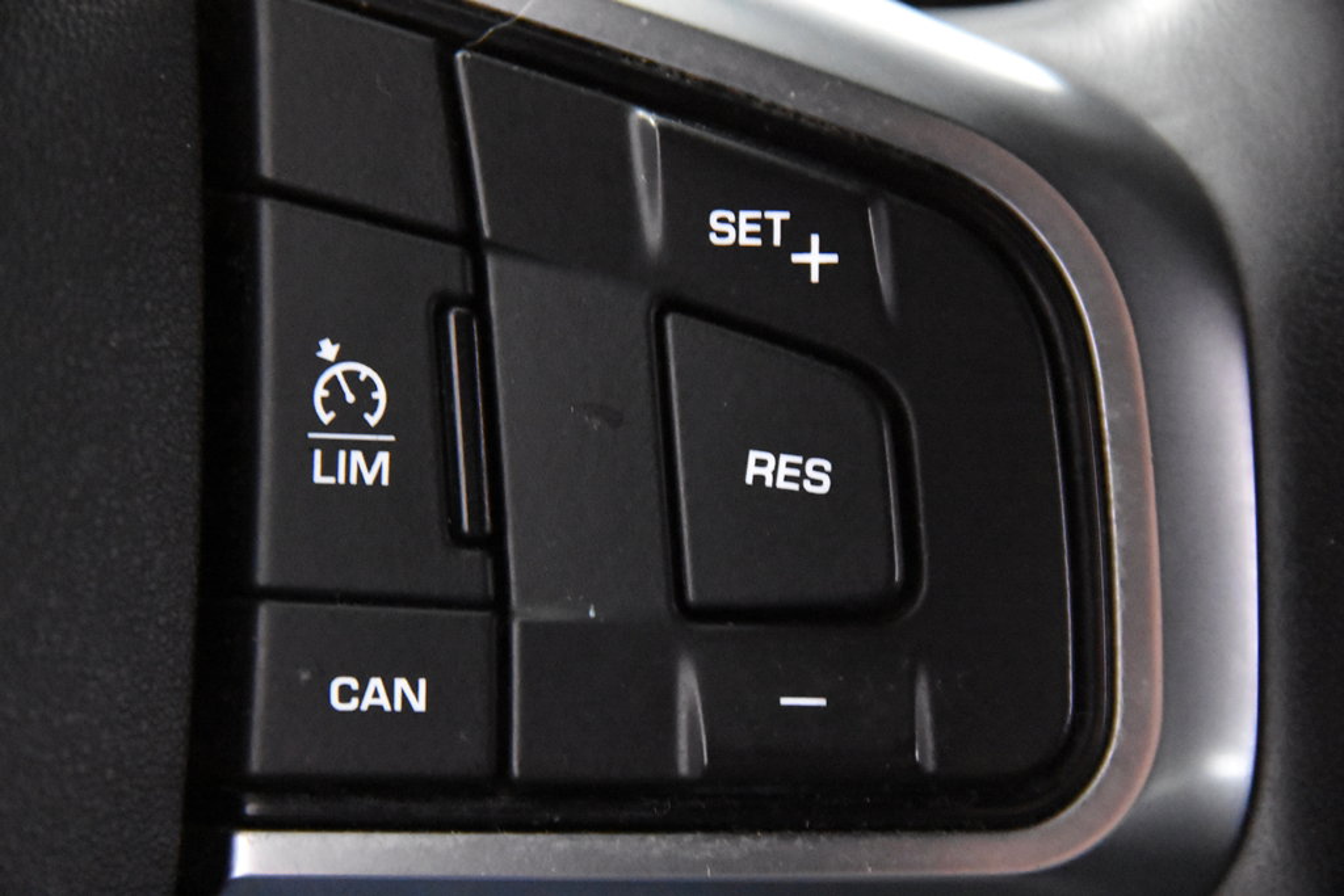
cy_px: 448
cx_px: 672
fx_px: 3920
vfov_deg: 13.0
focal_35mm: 105
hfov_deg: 19.5
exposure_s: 1/60
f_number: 4
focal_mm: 70
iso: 12800
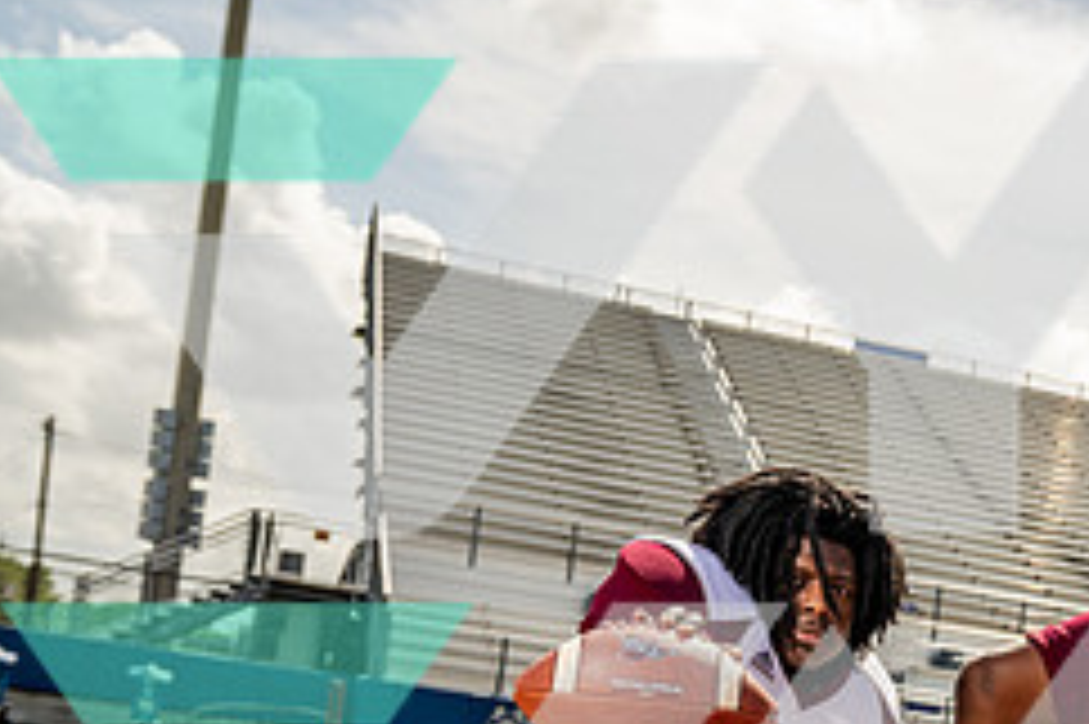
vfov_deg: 18.1
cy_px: 843
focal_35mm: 72
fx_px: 2176
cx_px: 1148
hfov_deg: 26.3
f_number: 5.6
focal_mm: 30
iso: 100
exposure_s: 1/500
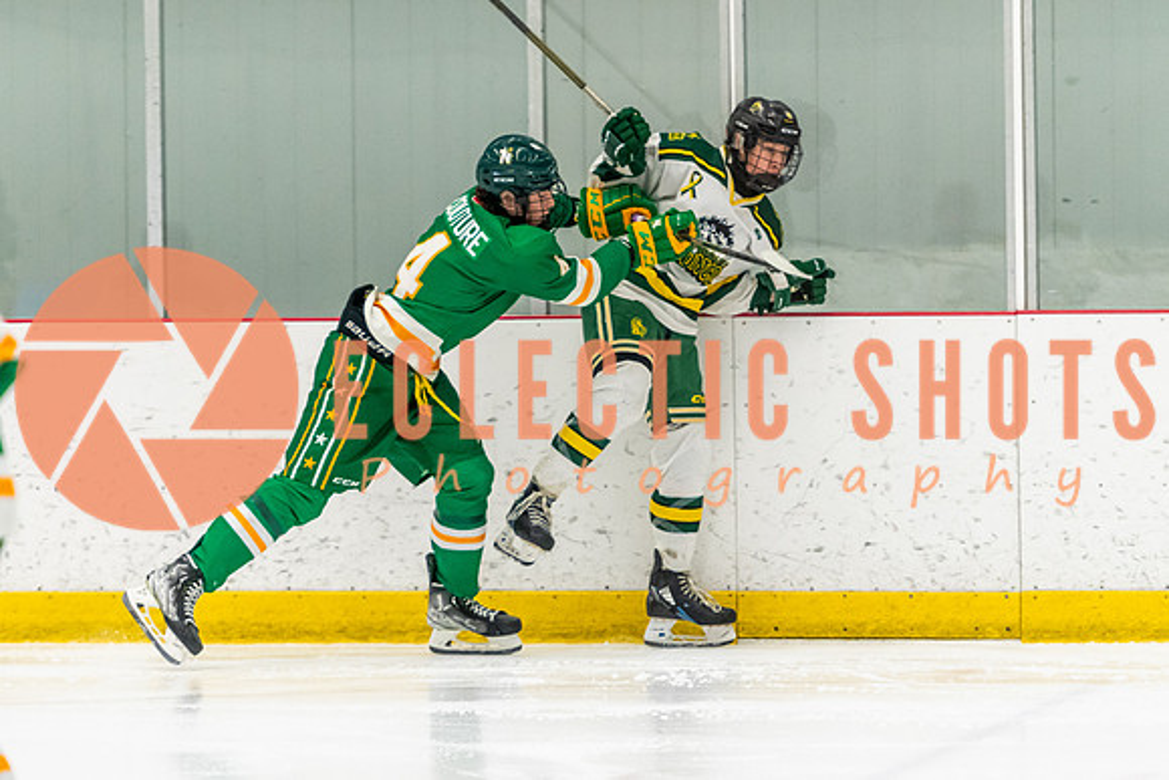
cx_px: 416
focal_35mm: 263
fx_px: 8537
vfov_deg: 5.2
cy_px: 340
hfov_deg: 7.8
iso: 3200
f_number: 2.8
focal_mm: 180
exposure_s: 1/800
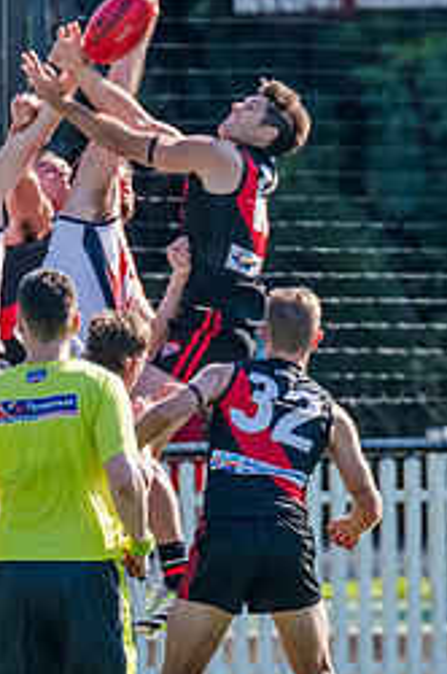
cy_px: 336
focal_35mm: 1405
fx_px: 26239
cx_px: 164
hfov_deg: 1.0
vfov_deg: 1.5
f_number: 5.6
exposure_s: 1/1600
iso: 800
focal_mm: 420
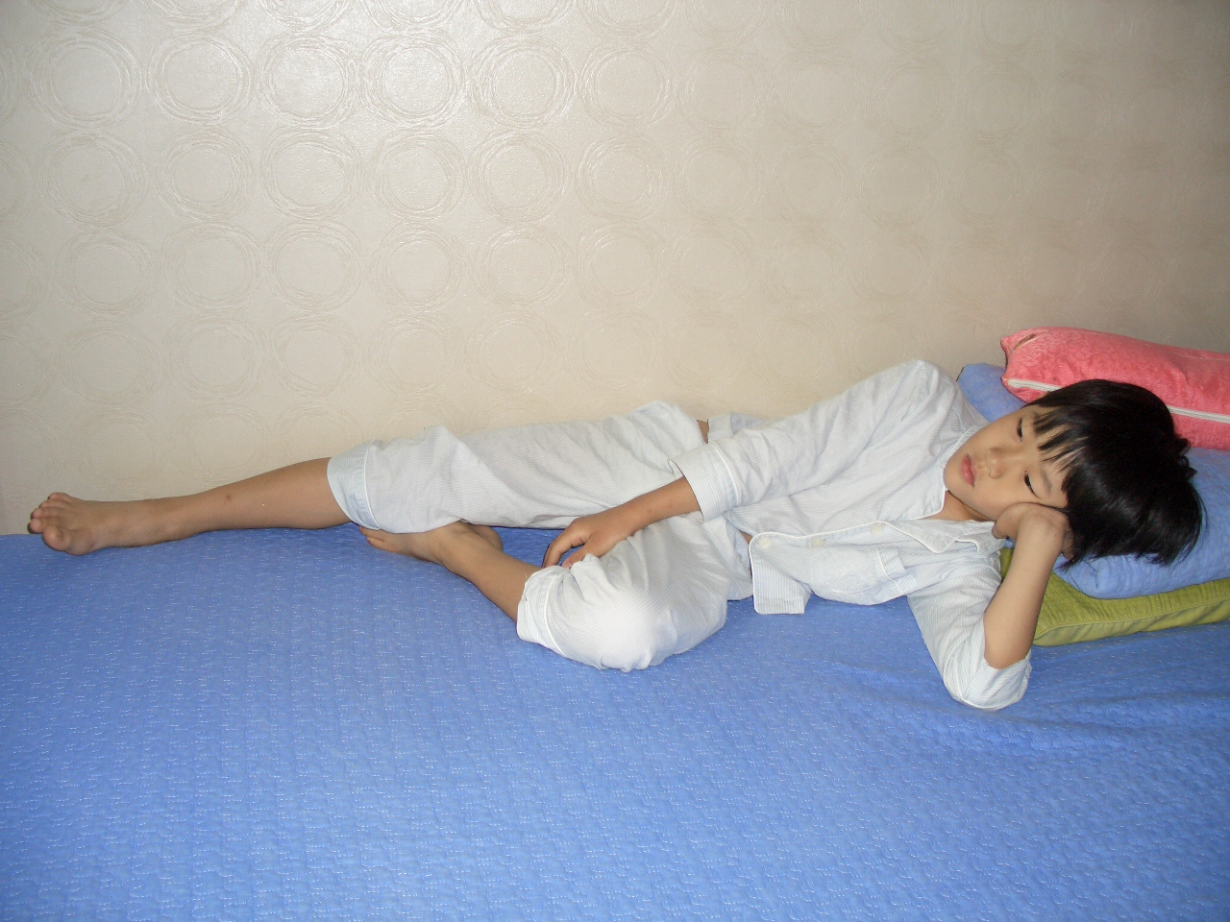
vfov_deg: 42.9
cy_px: 461
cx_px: 615
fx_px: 1173
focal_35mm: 33
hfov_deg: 55.4
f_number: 2.8
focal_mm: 7.1
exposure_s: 1/60
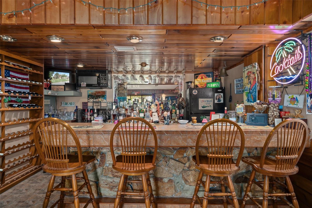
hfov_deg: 84.0
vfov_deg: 61.9
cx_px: 156
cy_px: 104
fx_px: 173
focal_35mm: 20
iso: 320
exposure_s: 1.6
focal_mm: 20
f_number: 8
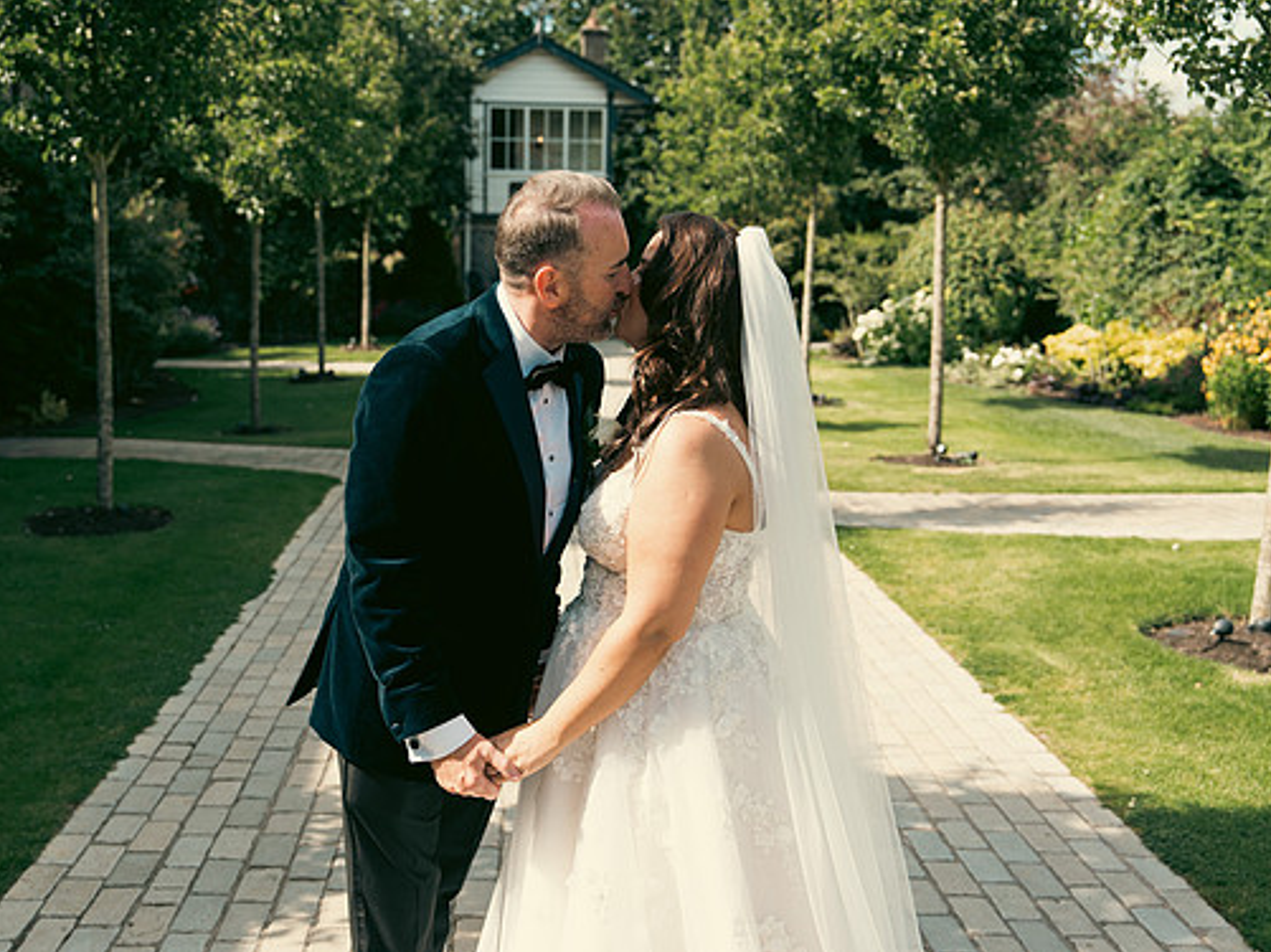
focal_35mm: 39
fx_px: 1431
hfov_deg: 47.8
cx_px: 568
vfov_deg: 36.8
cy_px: 466
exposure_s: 1/640
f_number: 3.5
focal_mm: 35
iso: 125
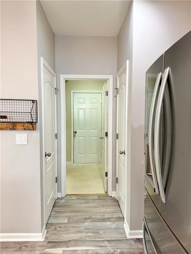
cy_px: 127
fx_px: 177
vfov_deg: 71.6
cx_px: 96
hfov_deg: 56.8
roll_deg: -0.2
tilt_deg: -3.9
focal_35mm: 24
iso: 160
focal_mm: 6.76
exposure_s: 1/60
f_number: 1.78
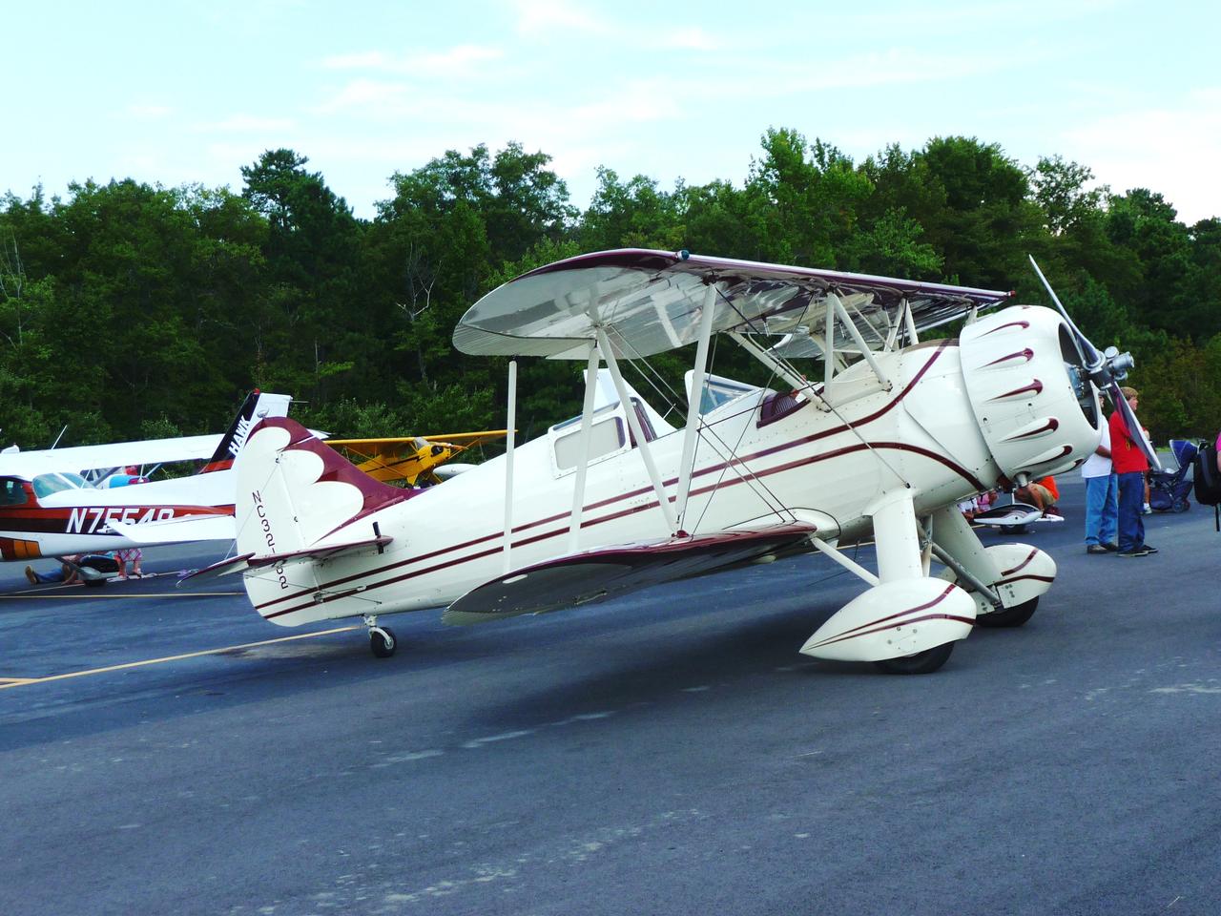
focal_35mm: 58
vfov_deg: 25.2
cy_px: 458
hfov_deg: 33.2
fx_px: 2046
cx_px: 610
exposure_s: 1/400
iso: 100
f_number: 4.4
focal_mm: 9.8
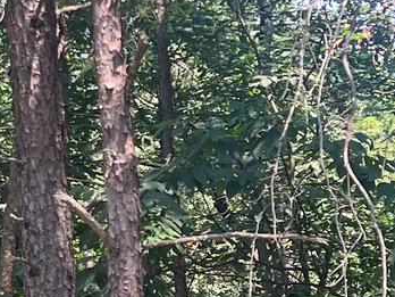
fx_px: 1746
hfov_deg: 12.8
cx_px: 67
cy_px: 193
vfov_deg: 9.7
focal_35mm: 153
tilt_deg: +7.1
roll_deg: -1.5
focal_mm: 5.7
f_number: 1.5
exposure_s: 1/377
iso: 50
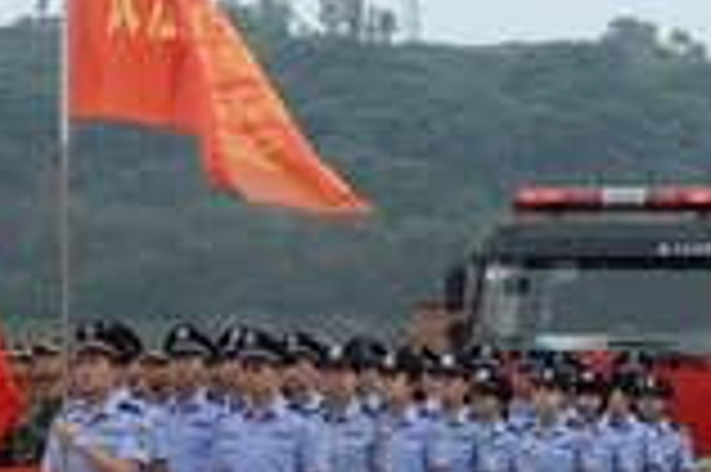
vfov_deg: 9.7
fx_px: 2777
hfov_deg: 14.6
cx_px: 261
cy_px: 306
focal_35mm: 141
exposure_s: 1/200
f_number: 7.1
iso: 200
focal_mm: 27
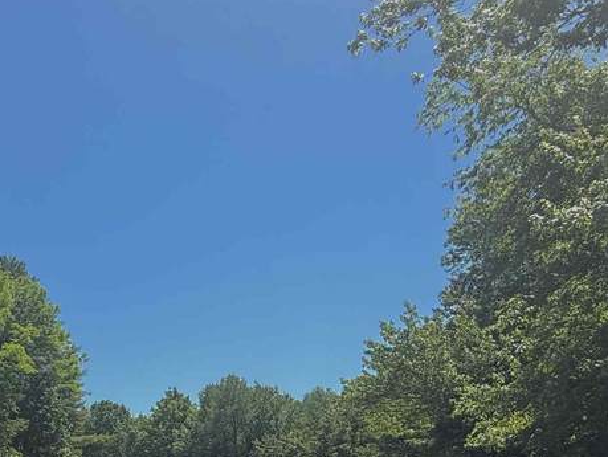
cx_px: 103
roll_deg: +1.3
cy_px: 464
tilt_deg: +4.0
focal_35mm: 39
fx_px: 686
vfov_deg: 33.5
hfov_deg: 44.9
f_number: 2.2
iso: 50
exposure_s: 1/1285
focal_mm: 2.22
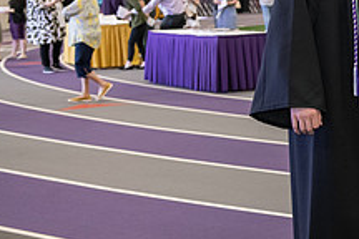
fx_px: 1127
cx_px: 470
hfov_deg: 17.0
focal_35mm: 113
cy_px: 69
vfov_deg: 12.1
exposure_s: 1/160
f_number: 4
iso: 2500
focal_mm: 42
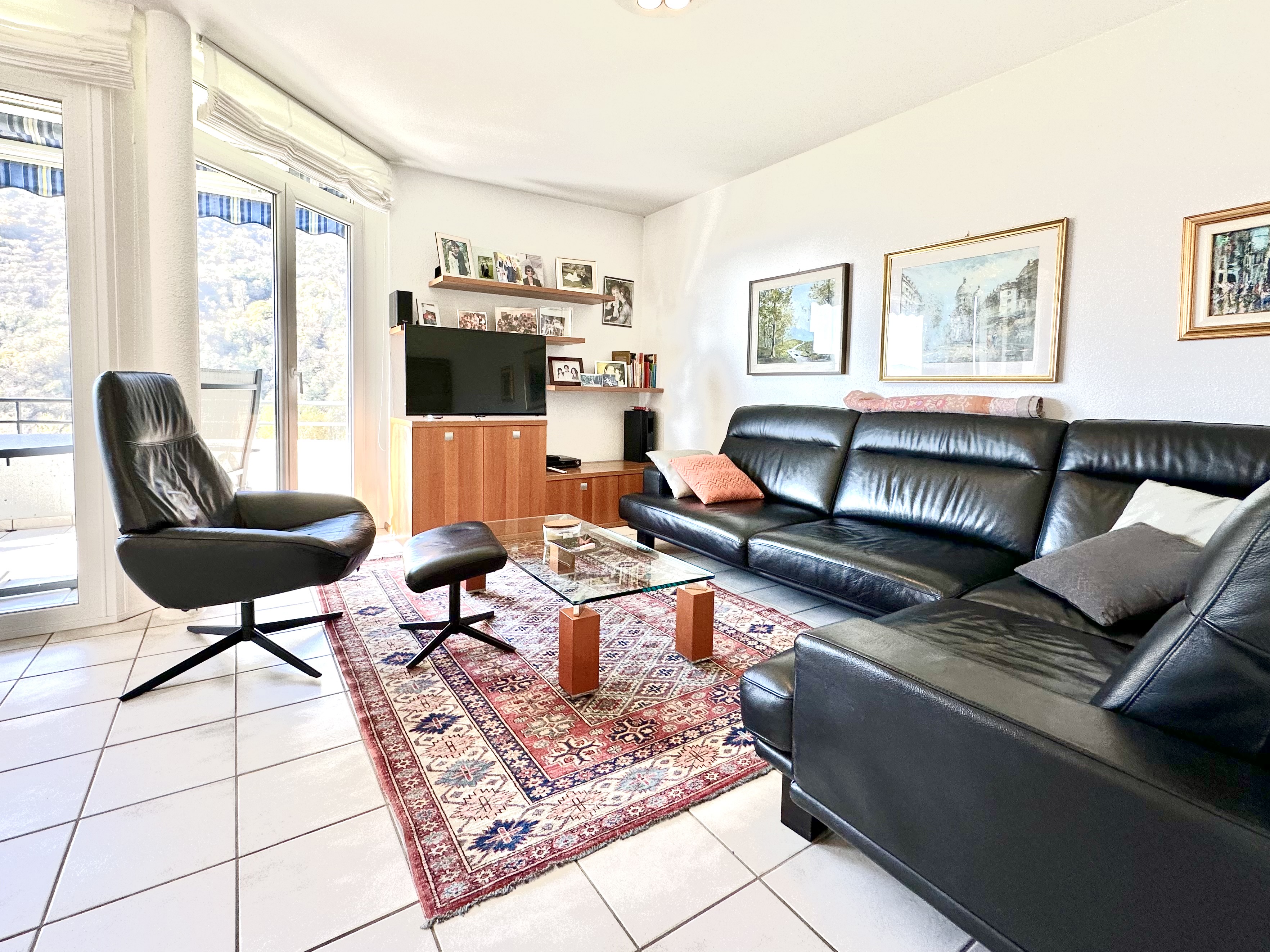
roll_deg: -0.6
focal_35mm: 16
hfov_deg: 94.4
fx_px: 587
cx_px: 605
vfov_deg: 77.8
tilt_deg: -3.6
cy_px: 422
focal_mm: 2.22
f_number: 2.2
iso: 100
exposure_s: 1/100
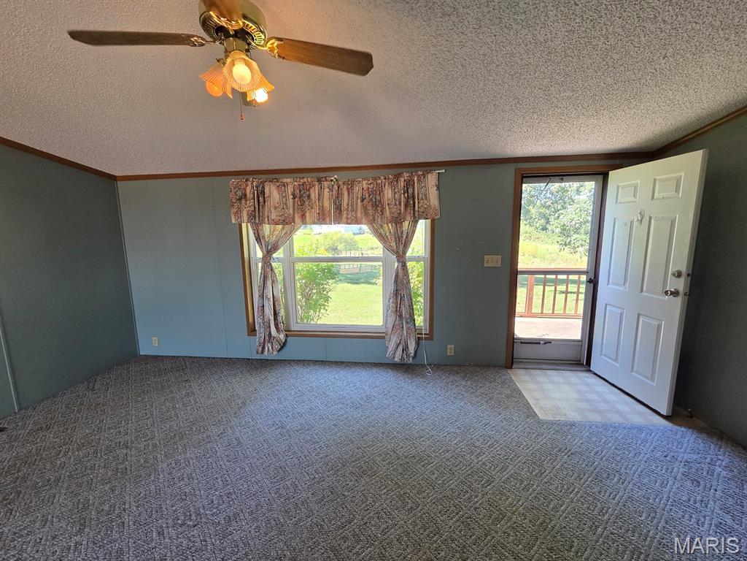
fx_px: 281
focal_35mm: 13
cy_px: 280
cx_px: 374
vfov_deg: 89.9
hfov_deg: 106.2
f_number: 2.2
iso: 200
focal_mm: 2.2
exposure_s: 1/120
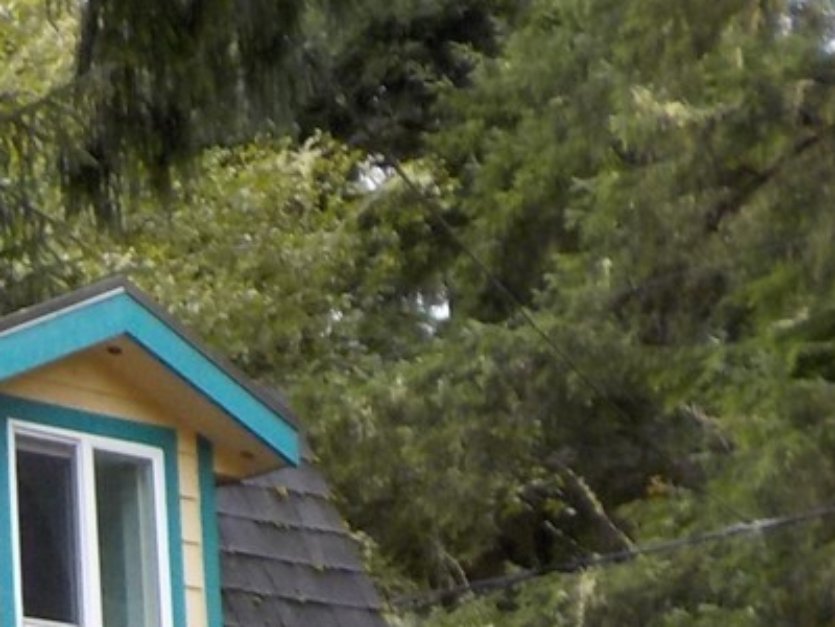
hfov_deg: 14.7
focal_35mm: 120
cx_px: -595
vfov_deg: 12.1
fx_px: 2895
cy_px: 738
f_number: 3.3
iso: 125
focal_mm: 4.1
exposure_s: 1/40
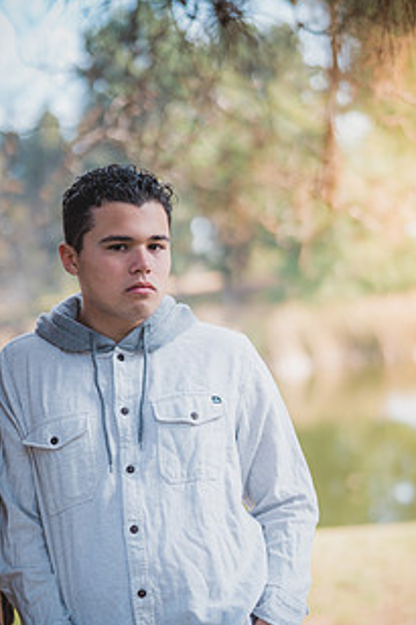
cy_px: 414
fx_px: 1267
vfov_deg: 27.6
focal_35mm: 73
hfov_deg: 18.6
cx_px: 172
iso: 250
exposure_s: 1/2000
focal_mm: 50
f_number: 1.4
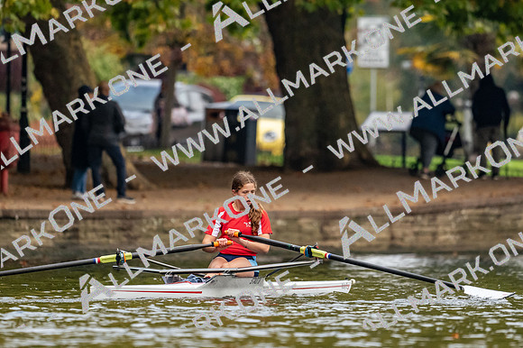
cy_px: 174
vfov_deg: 2.3
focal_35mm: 600
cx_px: 262
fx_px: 8711
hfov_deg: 3.4
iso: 2500
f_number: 4.5
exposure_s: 1/2500
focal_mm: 400
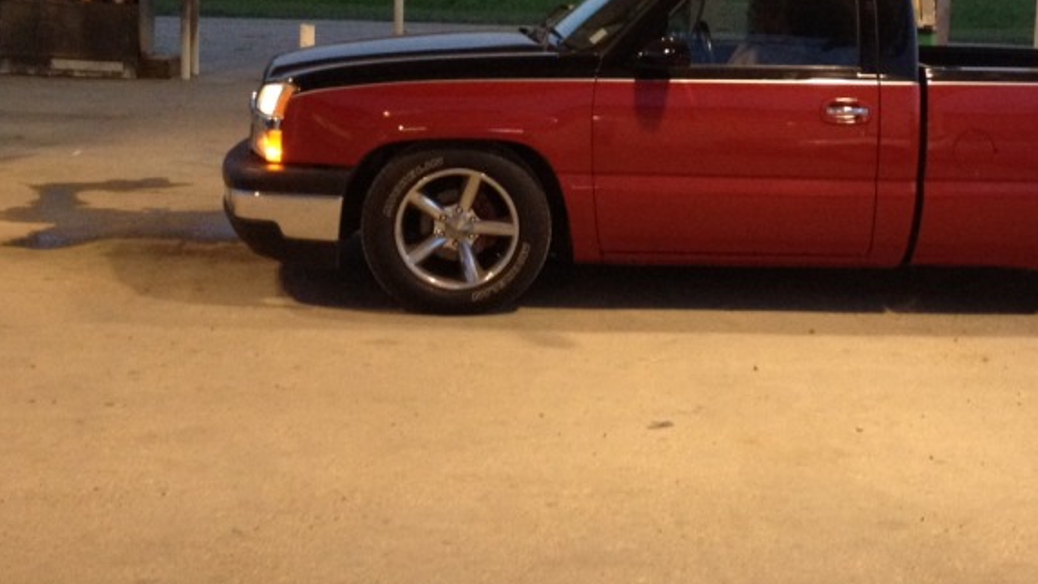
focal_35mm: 68
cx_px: 778
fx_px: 1872
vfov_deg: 17.7
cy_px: 177
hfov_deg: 30.5
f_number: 2.4
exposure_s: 1/20
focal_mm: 4.3
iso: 250
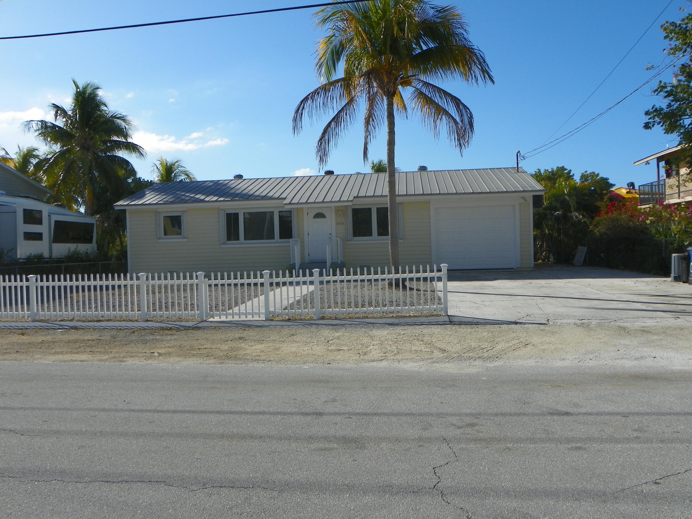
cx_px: 346
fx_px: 620
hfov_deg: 58.4
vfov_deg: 45.4
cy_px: 260
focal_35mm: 31
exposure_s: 1/400
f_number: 5.6
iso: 64
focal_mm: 5.5
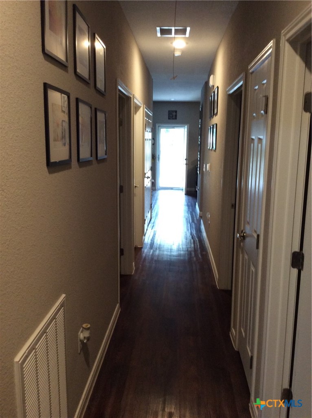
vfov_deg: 56.9
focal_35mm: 32
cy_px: 209
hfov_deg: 44.0
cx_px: 156
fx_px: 386
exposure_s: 1/24
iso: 125
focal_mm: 3.3
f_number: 2.4
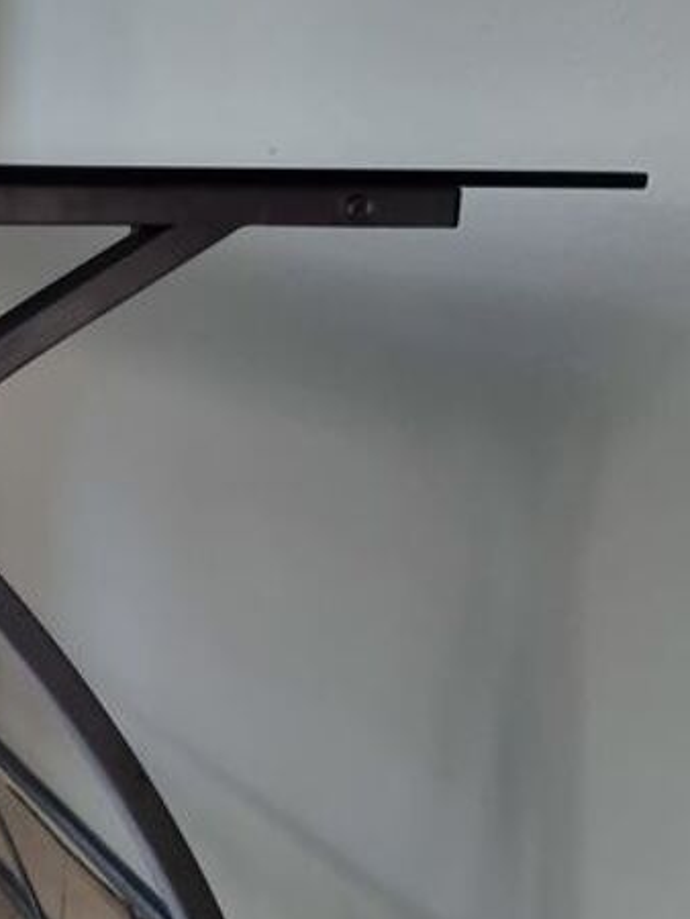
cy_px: 601
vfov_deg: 25.2
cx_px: -245
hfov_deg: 17.7
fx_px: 2045
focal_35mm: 77
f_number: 1.8
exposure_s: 1/40
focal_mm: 5.4
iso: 250
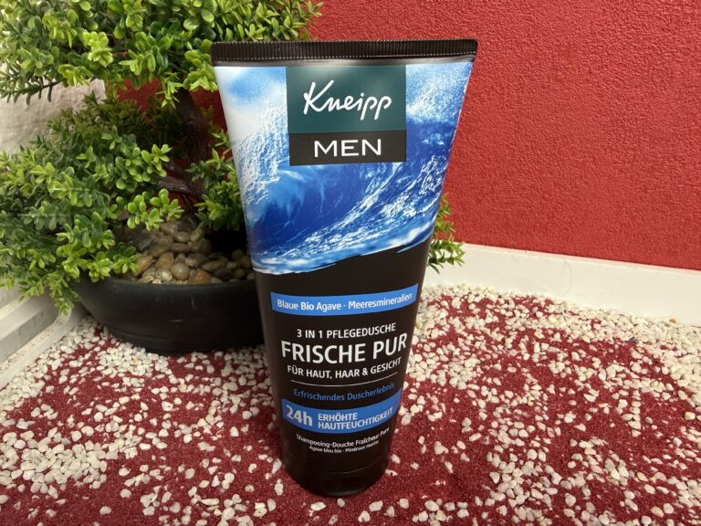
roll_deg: -0.8
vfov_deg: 56.8
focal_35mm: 24
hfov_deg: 71.6
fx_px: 486
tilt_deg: -26.8
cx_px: 350
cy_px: 263
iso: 125
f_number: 2.2
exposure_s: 1/50
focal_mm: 2.22
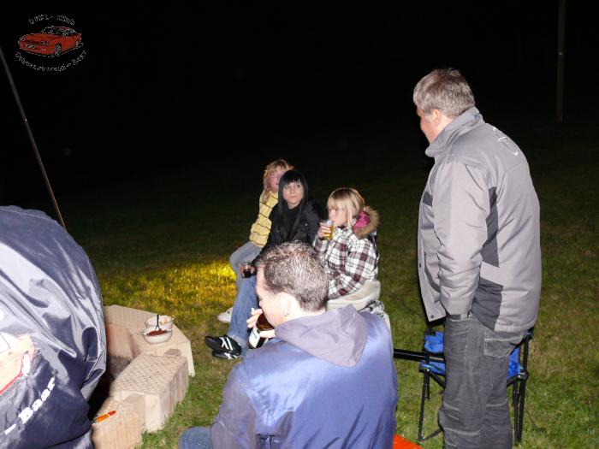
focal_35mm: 35
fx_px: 606
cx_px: 300
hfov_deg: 52.6
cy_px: 224
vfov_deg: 40.7
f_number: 2.8
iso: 250
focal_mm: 7.4
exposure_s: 1/30
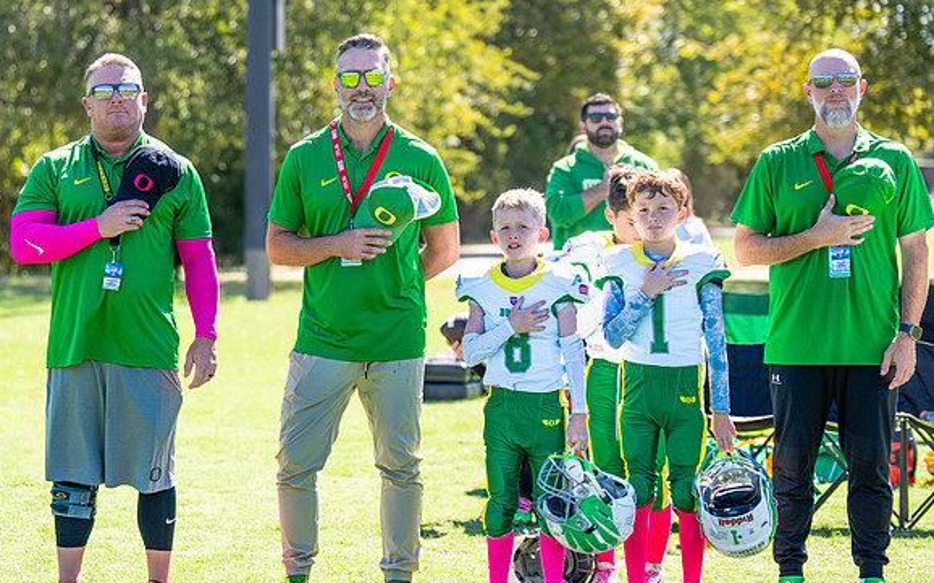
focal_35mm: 127
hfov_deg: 16.4
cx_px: 350
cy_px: 309
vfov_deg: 10.3
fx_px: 3232
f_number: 2.8
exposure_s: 1/1250
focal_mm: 95
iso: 160
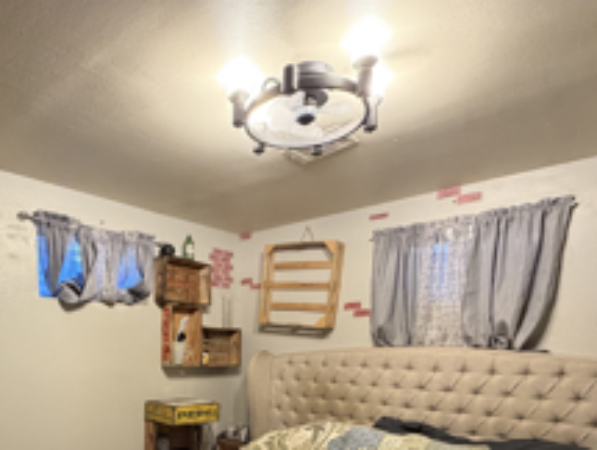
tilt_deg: -8.1
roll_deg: +0.4
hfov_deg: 65.4
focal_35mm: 26
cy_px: 403
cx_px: 197
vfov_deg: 47.9
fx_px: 449
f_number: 2.2
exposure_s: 1/60
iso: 400
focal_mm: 2.22
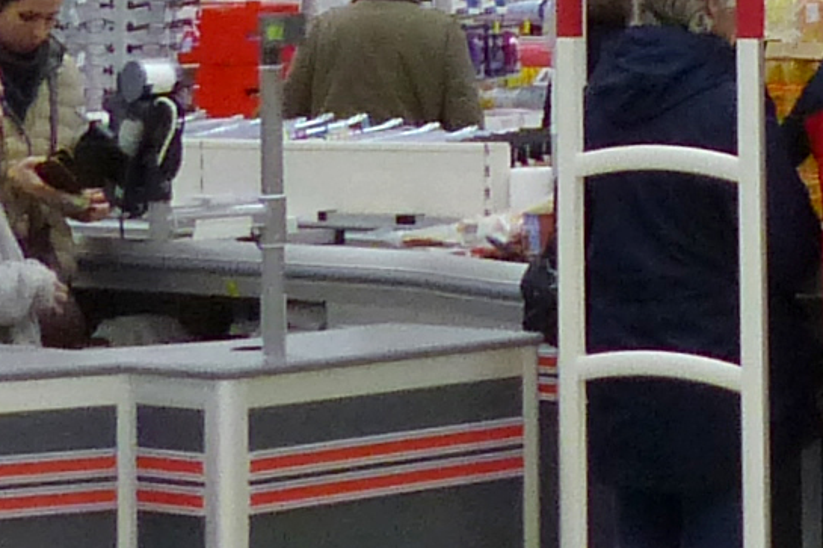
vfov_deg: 7.1
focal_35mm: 191
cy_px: -309
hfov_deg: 10.5
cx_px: 1137
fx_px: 4365
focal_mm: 4.5
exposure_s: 1/60
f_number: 2.8
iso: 250
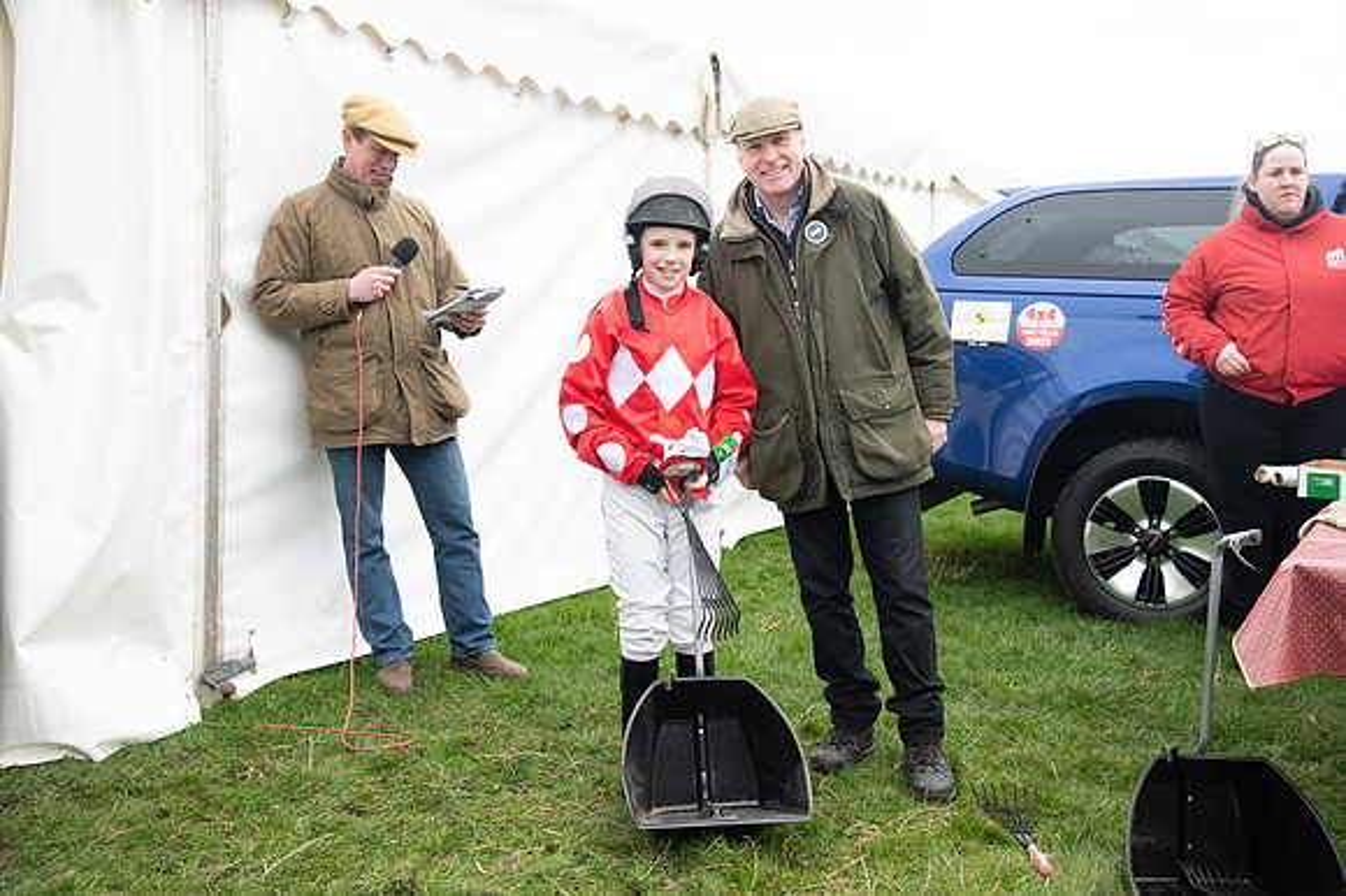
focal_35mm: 38
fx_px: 1420
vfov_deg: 35.0
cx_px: 673
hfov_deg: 50.7
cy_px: 448
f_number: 5
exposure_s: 1/125
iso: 200
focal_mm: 38
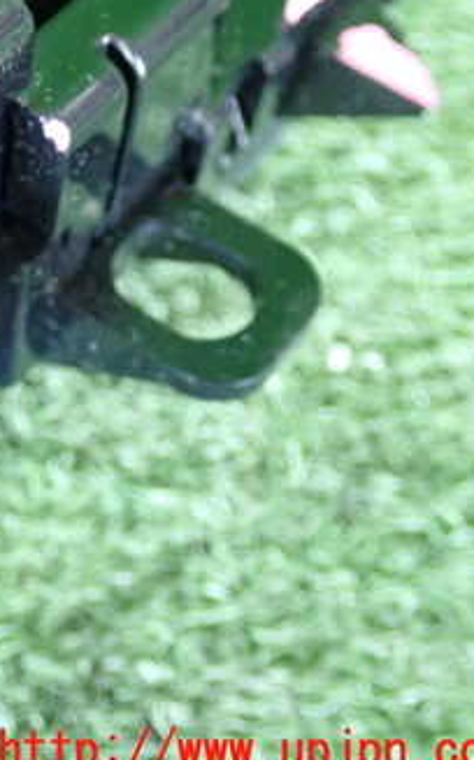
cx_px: -174
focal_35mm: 74
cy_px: 258
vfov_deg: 27.7
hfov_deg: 16.5
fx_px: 1532
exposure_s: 1/30
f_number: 2.7
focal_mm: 6.83
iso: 800
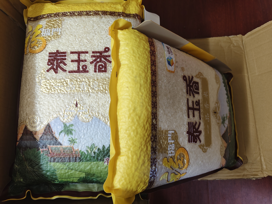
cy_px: 102
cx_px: 136
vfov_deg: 58.9
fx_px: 181
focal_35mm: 23
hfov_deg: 73.9
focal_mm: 5.56
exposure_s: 1/50
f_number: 1.88
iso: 1204
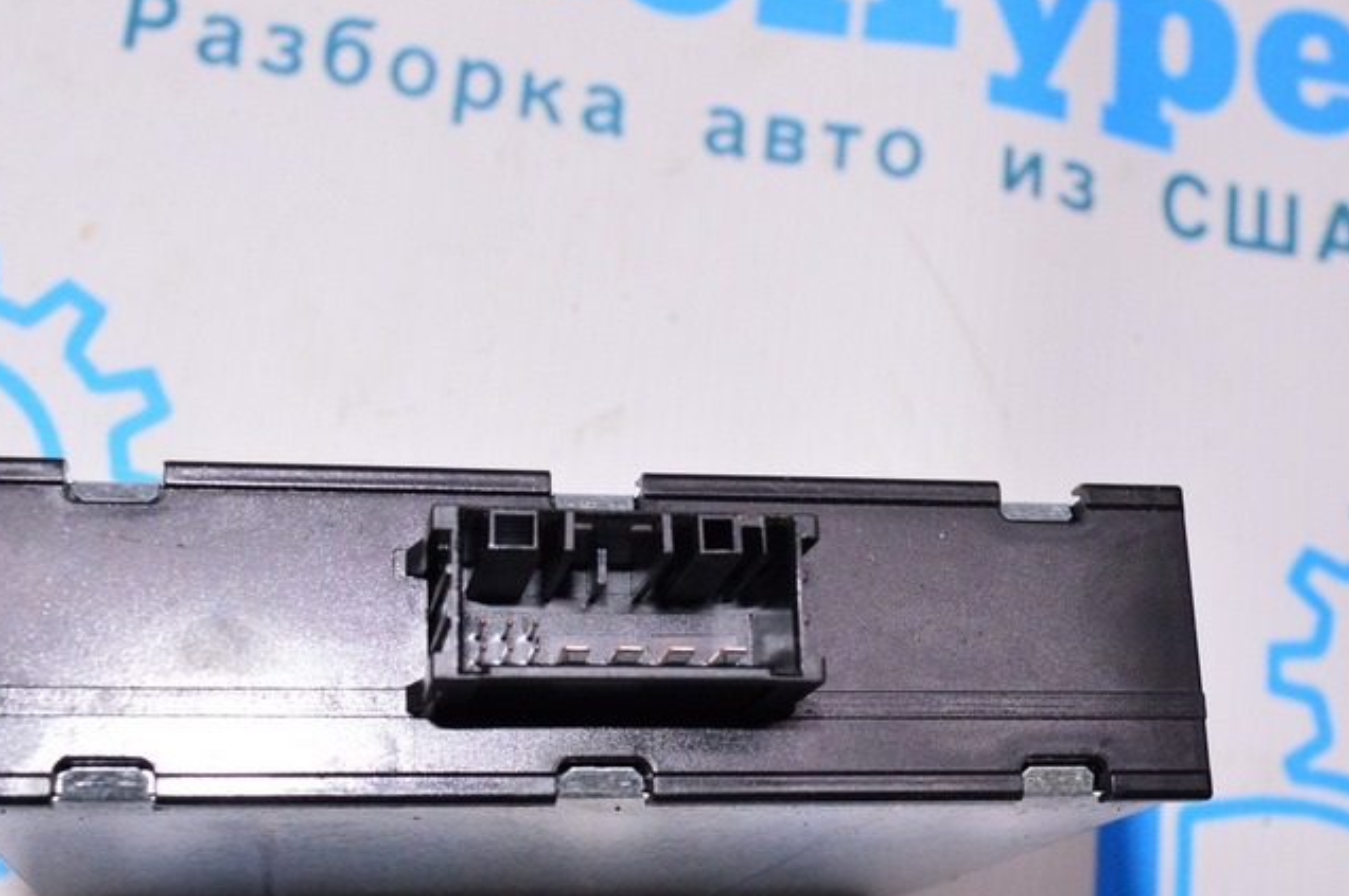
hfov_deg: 34.5
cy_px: 573
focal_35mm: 58
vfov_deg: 23.3
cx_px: 651
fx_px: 2172
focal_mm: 24
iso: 1600
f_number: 8
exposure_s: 1/200
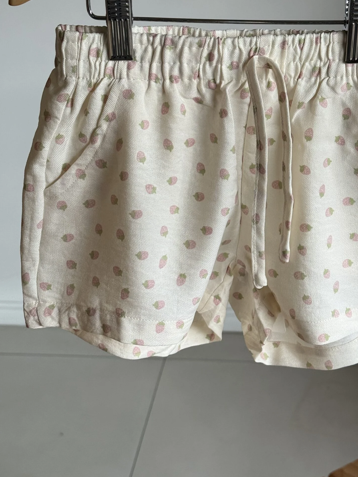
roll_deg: +0.4
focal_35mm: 64
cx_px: 237
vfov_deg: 30.1
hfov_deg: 22.8
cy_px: 179
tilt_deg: -23.2
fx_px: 883
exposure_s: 1/114
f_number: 1.78
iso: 100
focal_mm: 6.76
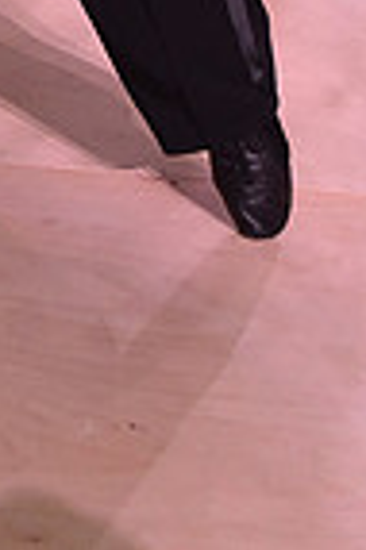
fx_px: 2171
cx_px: -137
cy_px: -562
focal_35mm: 142
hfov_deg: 9.4
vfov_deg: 12.6
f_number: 6.3
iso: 2500
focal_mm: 35
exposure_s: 1/320
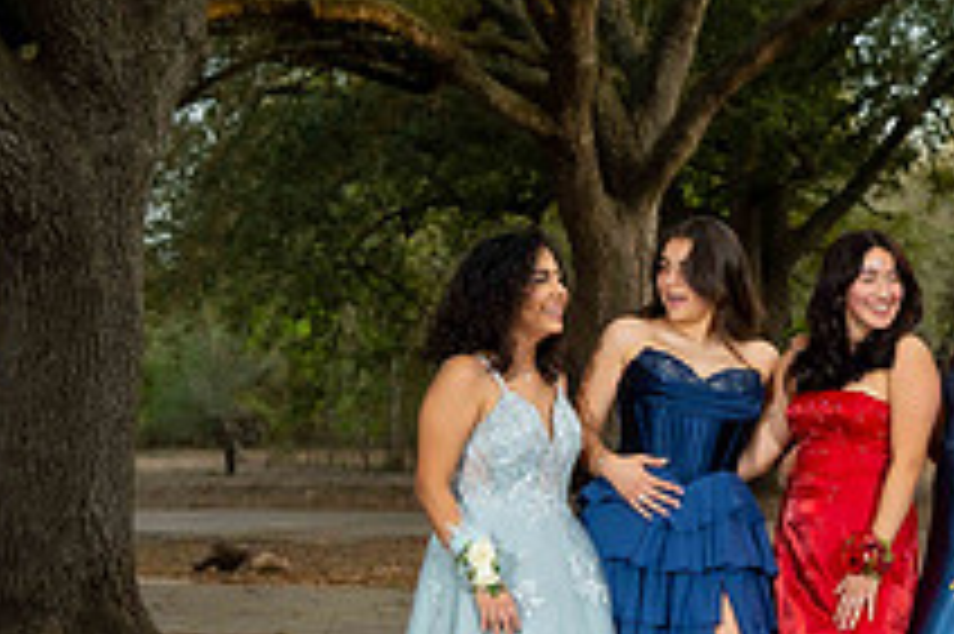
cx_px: 1035
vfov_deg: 14.2
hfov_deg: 20.3
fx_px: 2542
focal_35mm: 96
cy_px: 429
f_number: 3.2
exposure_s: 1/200
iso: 250
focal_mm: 35
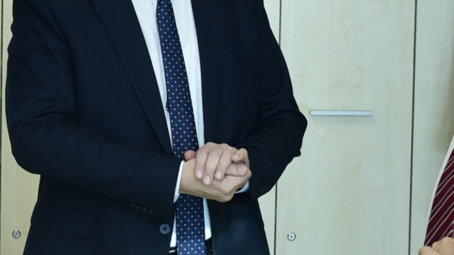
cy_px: 37
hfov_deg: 13.0
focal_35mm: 165
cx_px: 151
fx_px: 1986
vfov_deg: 7.3
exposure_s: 1/125
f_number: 5
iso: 1600
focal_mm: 44
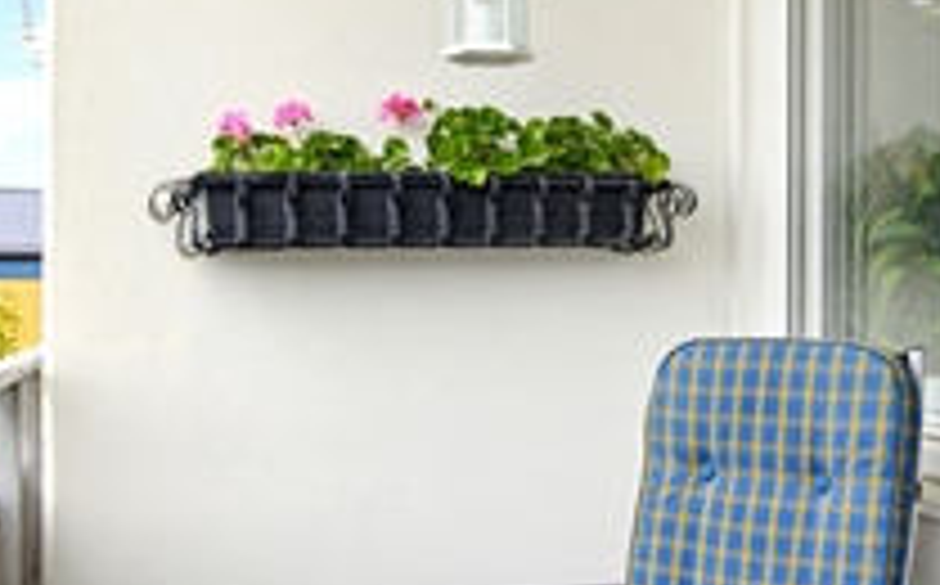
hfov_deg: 35.3
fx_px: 1458
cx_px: 639
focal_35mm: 57
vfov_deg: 22.7
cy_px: 338
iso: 200
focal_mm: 22
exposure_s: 1/30
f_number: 8
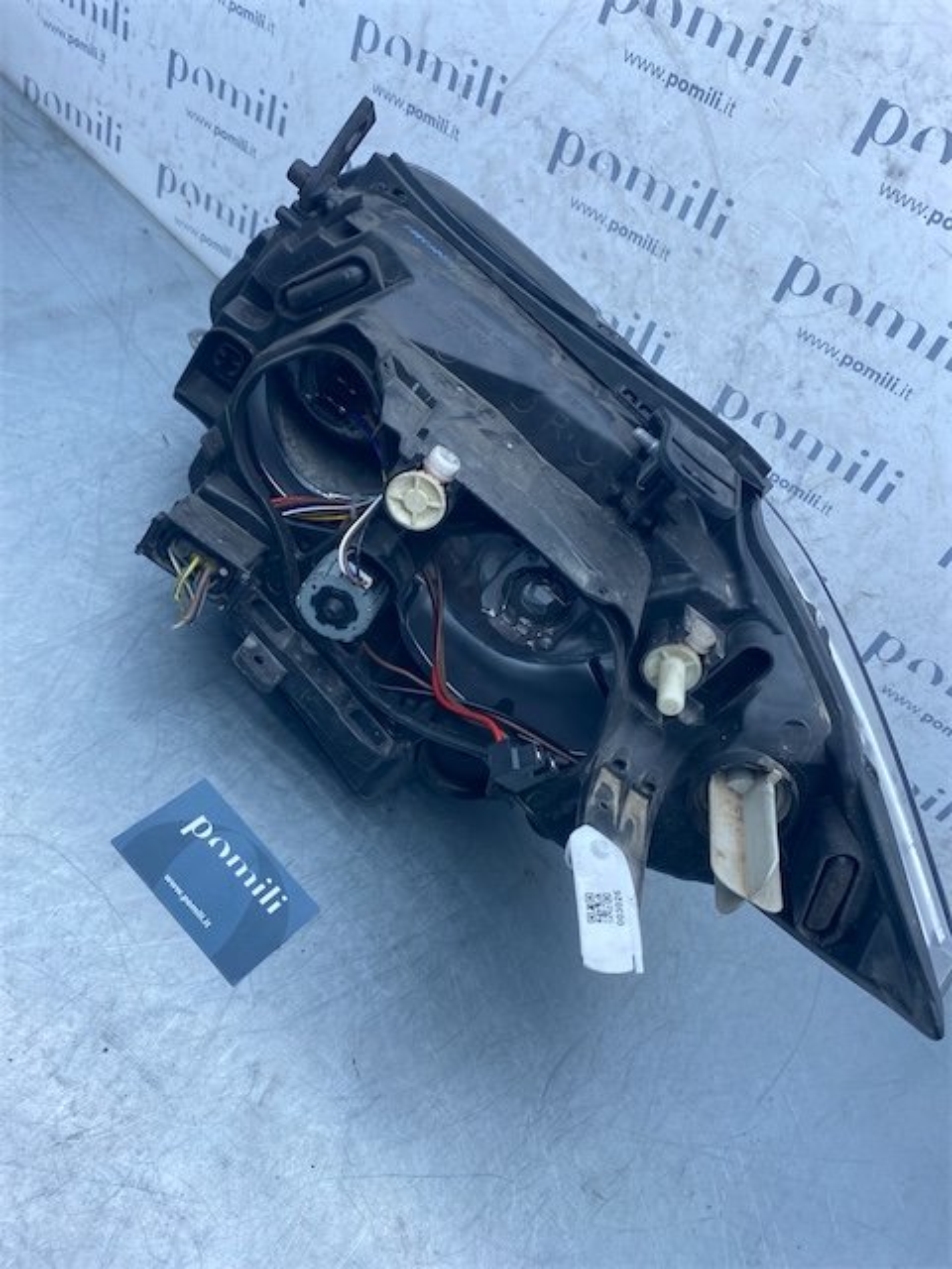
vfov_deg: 67.3
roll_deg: -36.6
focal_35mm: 26
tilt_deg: -44.5
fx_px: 953
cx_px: 476
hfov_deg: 53.1
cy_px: 634
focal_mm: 4.25
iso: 32
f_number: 1.8
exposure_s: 1/594
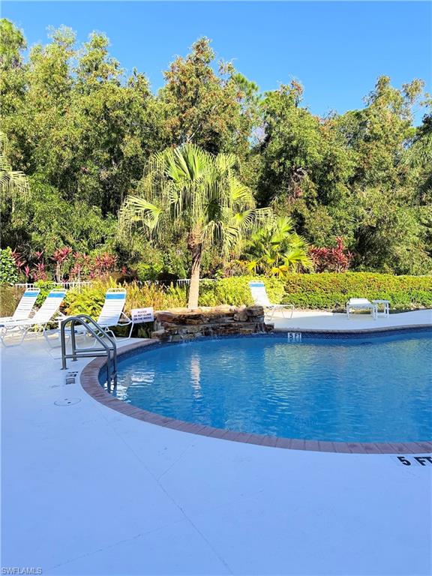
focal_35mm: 24
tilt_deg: -2.4
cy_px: 288
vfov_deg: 71.6
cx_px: 216
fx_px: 399
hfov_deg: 56.8
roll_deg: +0.3
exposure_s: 1/3145
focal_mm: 6.76
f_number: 1.78
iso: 100
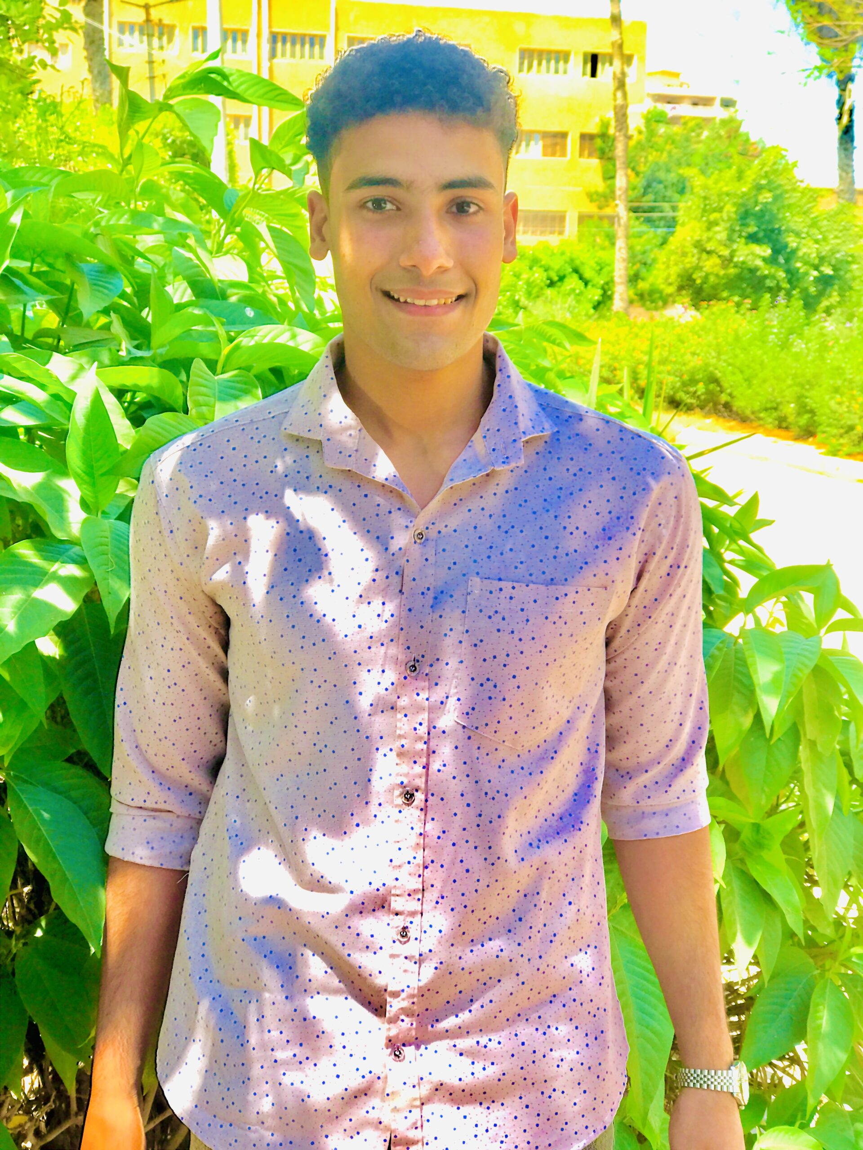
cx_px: 432
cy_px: 575
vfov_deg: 33.8
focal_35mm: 57
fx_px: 1895
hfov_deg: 25.7
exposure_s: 1/212
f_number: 2.8
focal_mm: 6.6
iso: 20
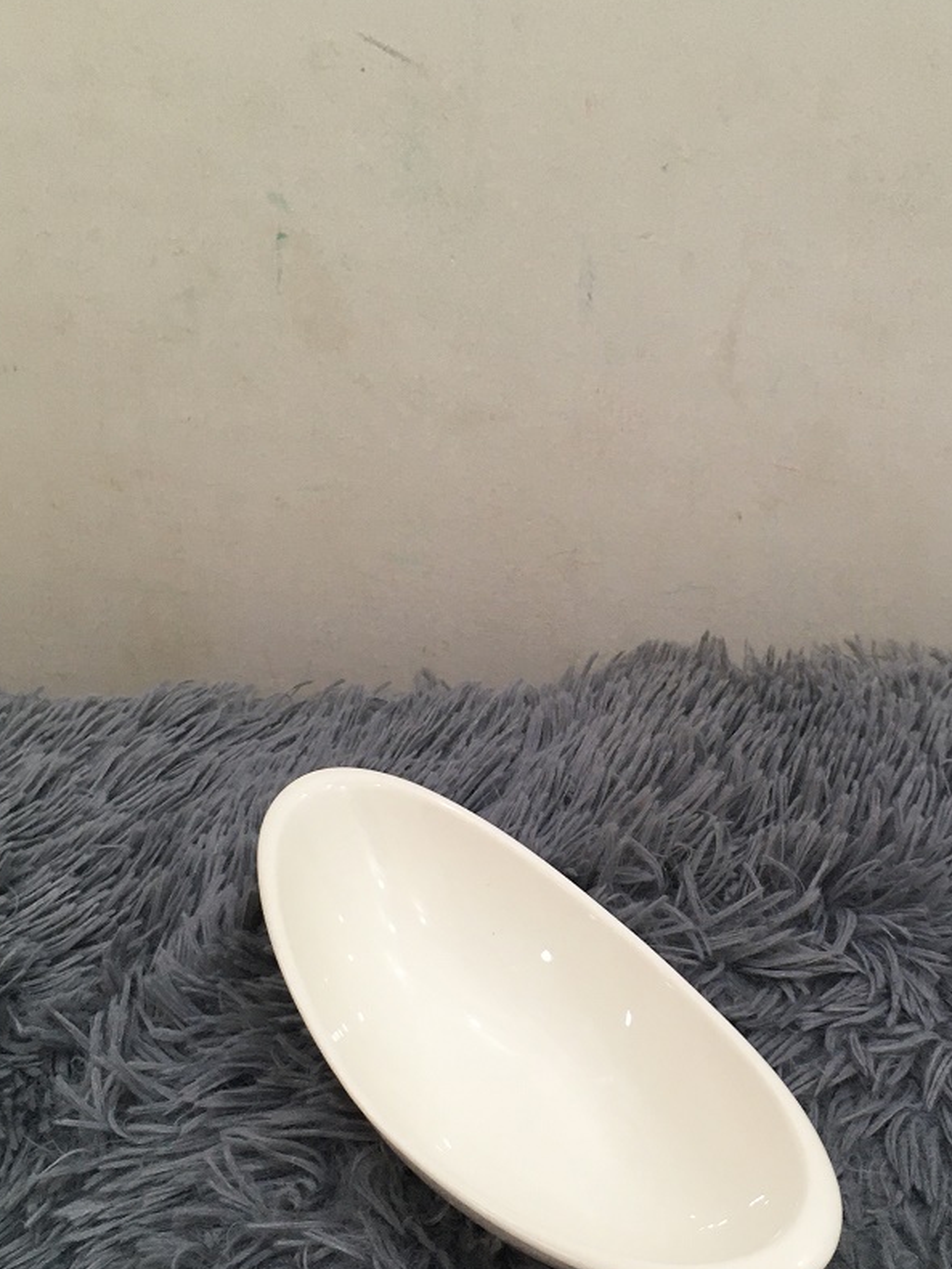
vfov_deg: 42.5
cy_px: 812
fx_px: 1614
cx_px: 621
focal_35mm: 44
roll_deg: +0.6
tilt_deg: -34.8
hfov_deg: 32.6
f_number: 2.2
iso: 50
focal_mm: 4.15
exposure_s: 1/33
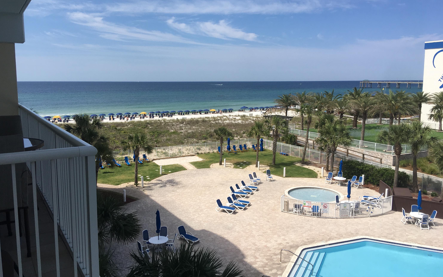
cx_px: 221
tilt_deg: -6.2
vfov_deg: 40.6
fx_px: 374
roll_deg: -0.1
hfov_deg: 61.2
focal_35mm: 31
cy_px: 131
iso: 25
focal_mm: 4.15
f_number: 2.2
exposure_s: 1/2481
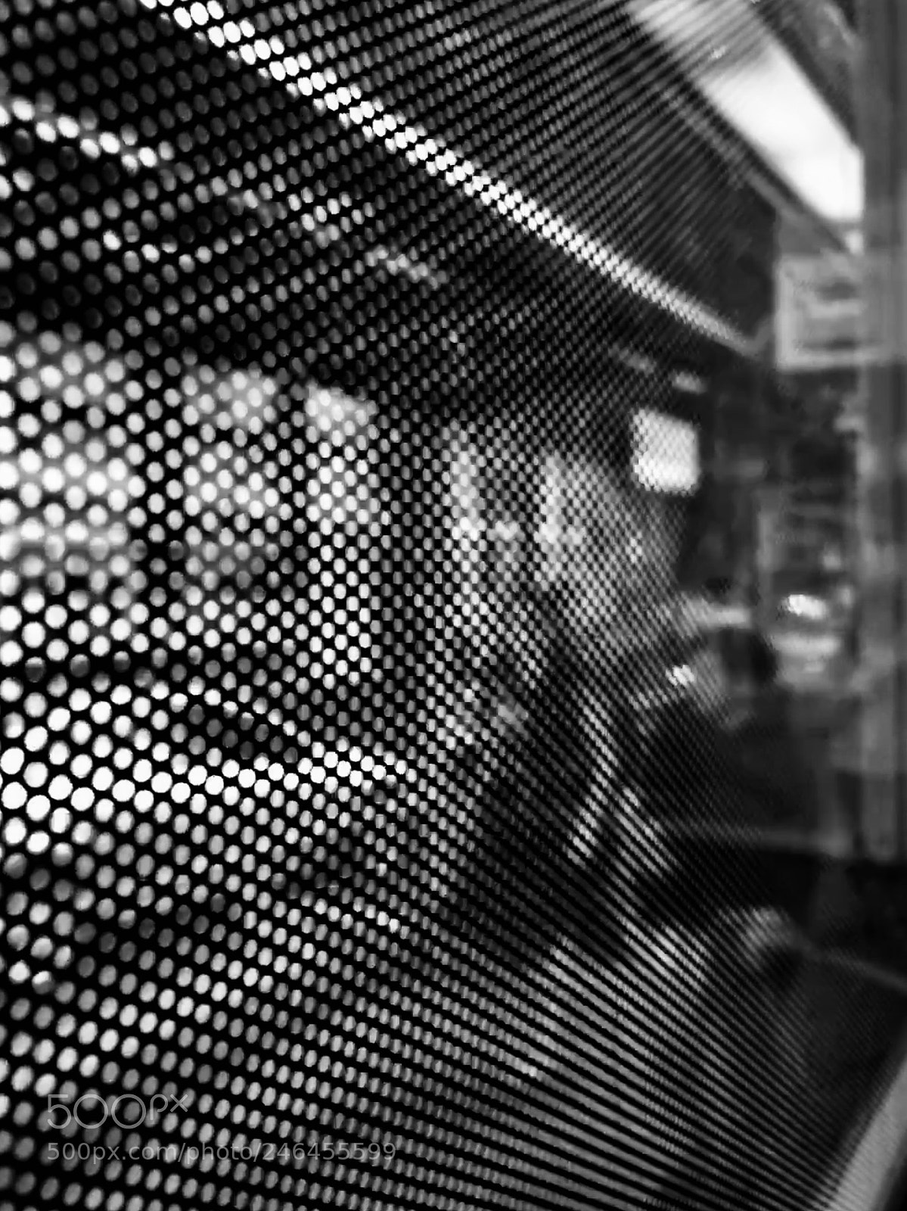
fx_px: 1014
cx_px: 454
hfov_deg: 48.2
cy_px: 606
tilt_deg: -0.4
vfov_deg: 61.7
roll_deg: +0.7
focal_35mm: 29
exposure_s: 1/33
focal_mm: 4.15
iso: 32
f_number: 2.2
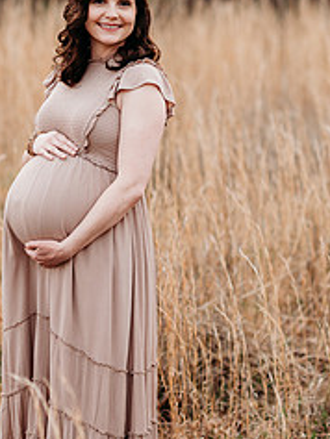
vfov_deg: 12.7
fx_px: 1968
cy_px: 185
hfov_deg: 9.6
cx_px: 93
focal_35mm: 155
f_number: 2.5
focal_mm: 85
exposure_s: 1/400
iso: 160
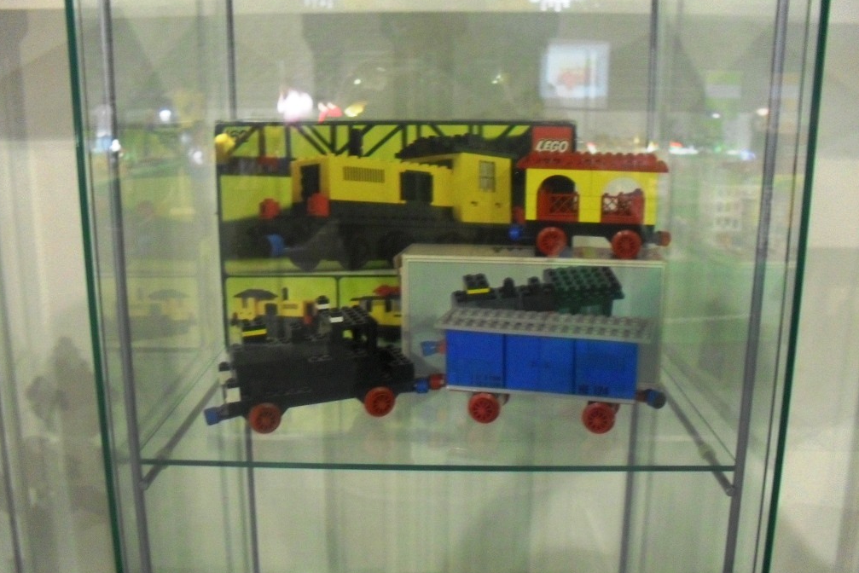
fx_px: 883
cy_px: 310
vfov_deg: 35.9
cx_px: 427
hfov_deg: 51.9
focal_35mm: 37
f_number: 3.2
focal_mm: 6.3
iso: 320
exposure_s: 1/15
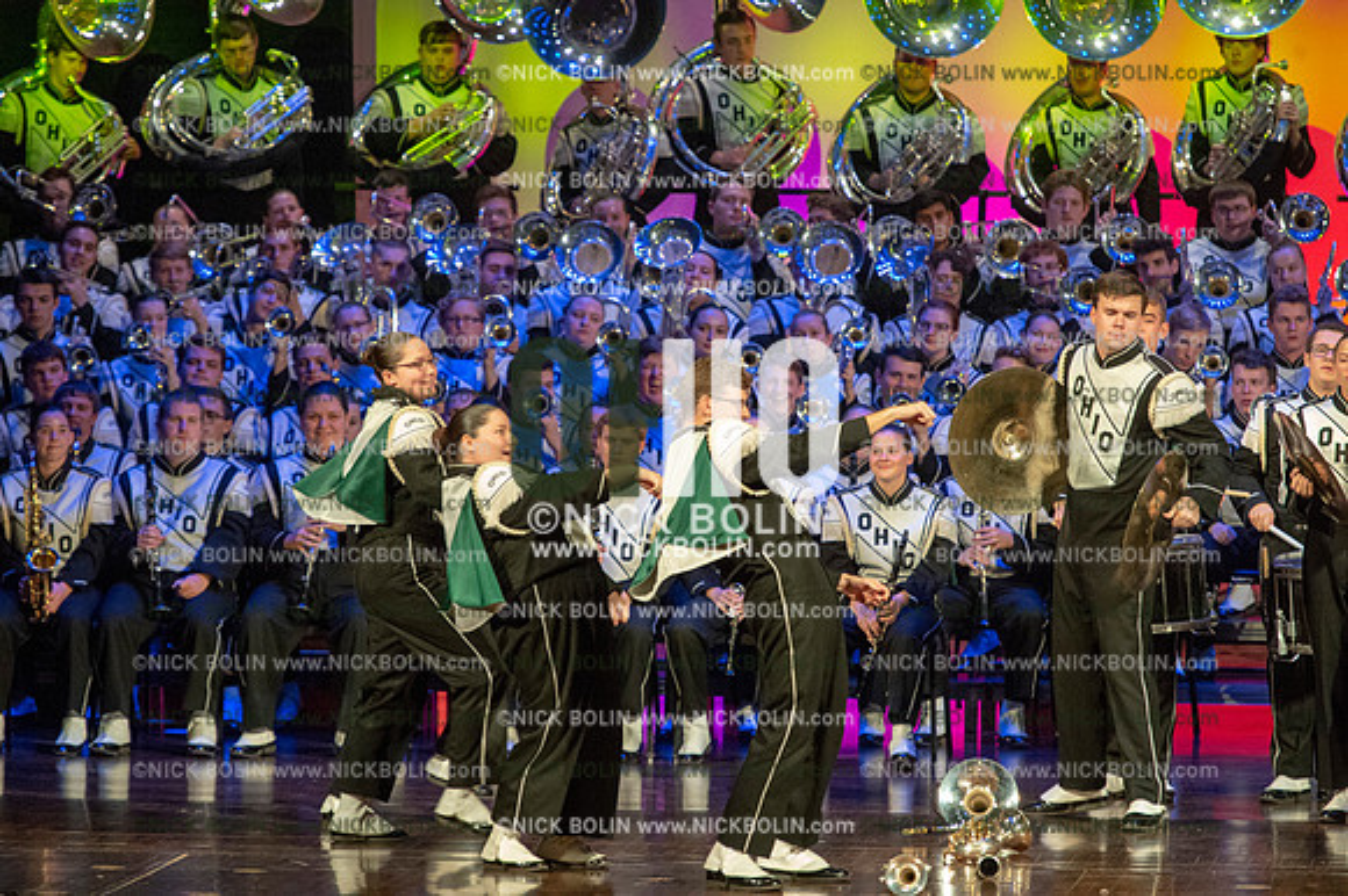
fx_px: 8981
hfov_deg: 8.6
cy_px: 448
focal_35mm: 240
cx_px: 674
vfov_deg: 5.7
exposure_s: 1/250
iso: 8000
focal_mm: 240
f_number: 5.6
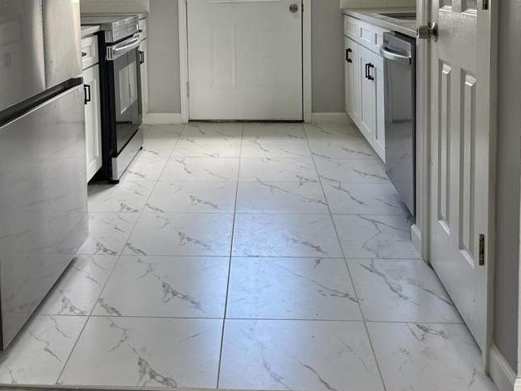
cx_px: 212
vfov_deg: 33.8
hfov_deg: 46.6
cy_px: 29
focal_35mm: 40
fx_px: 602
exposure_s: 1/120
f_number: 1.78
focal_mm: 6.86
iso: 100
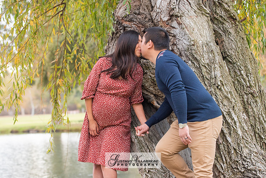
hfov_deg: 18.5
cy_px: 80
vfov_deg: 12.4
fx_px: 817
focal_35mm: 111
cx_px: 142
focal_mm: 95
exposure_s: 1/160
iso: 640
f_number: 4.5
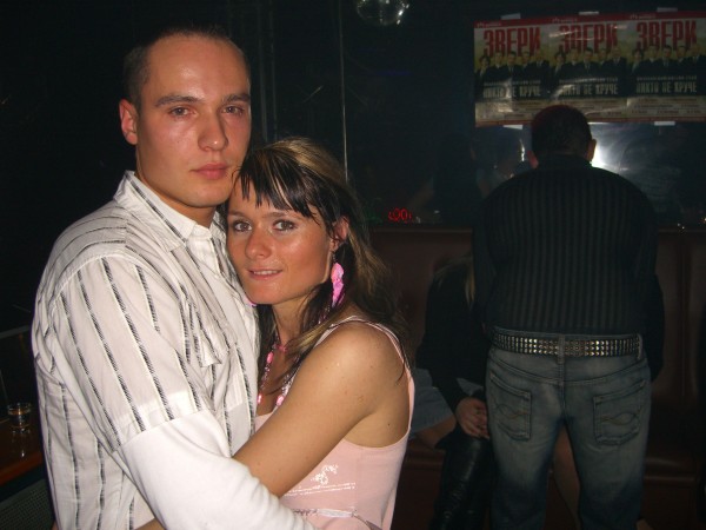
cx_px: 353
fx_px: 775
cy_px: 265
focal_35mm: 38
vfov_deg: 37.7
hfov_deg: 49.0
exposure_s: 1/60
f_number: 2.8
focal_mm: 7.9
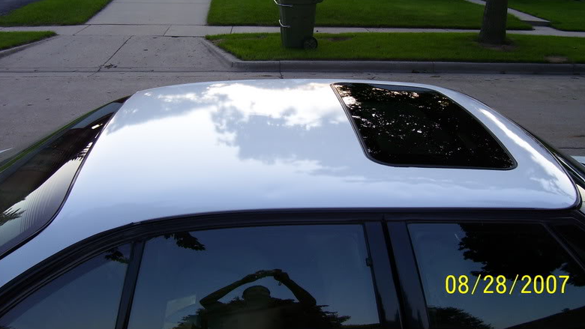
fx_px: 590
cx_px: 292
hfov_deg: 52.8
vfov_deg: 31.0
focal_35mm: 38
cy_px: 115
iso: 80
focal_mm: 5.6
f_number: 2.7
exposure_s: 1/250
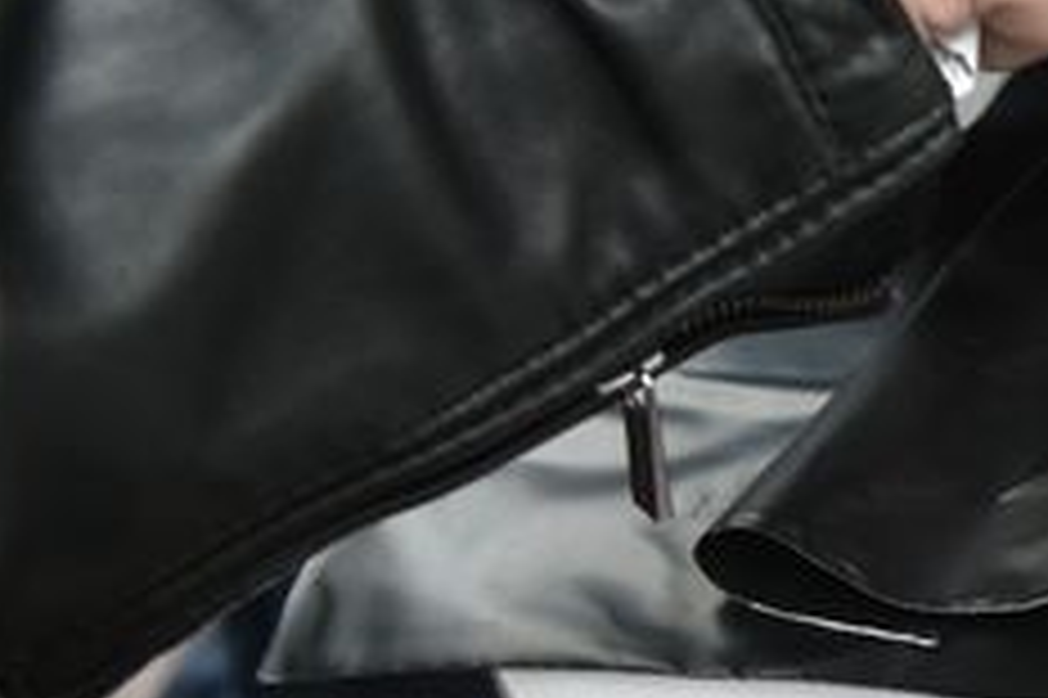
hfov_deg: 18.3
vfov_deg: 13.0
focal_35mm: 105
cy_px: 378
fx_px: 3054
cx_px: 1327
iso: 400
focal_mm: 35
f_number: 3.2
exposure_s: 1/125
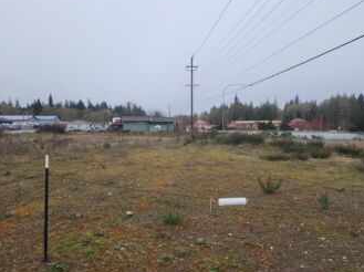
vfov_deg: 49.7
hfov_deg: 63.4
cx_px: 166
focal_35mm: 28
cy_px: 133
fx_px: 294
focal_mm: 6.4
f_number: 1.8
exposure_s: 1/447
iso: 12
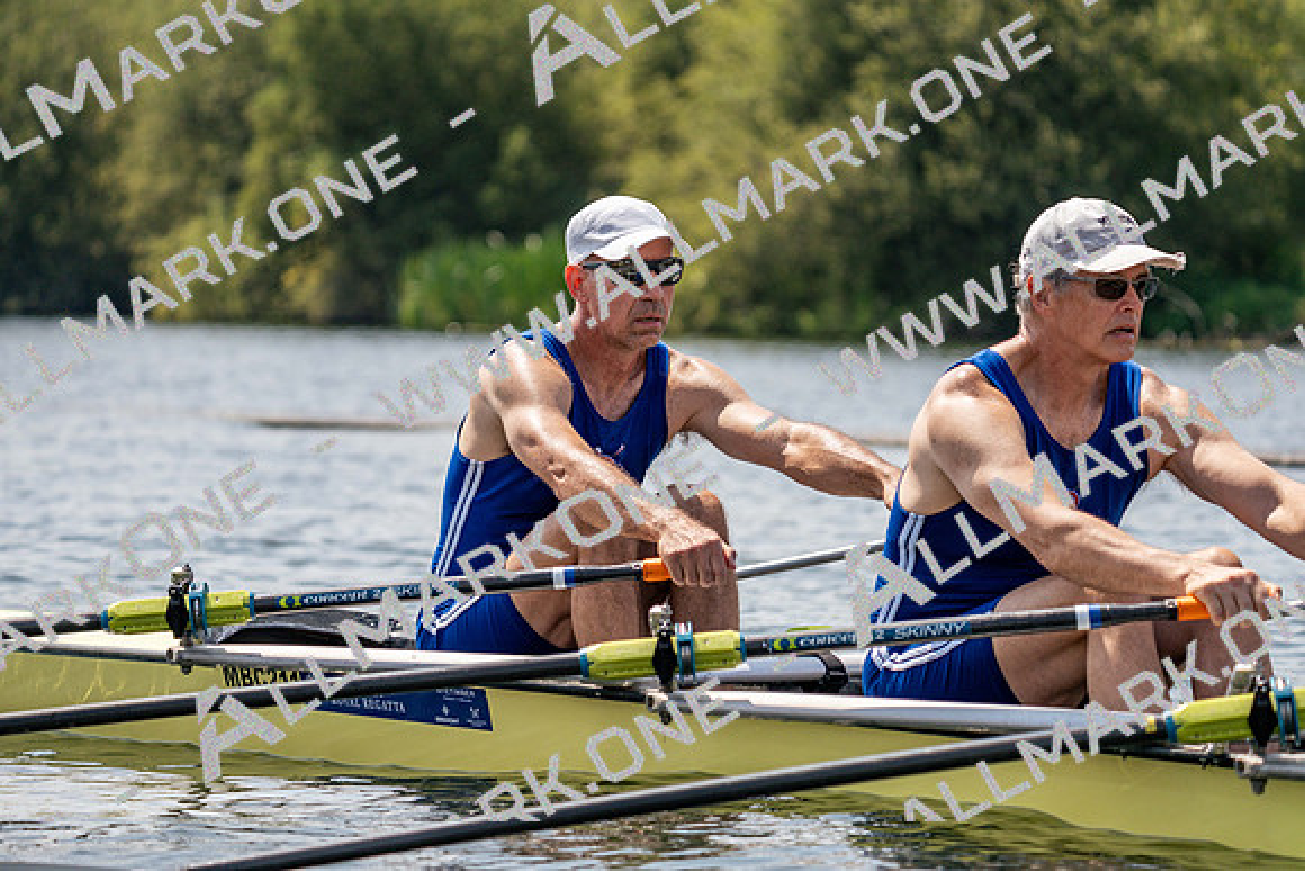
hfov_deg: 10.3
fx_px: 7251
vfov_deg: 6.9
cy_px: 436
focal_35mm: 200
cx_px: 652
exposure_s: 1/1600
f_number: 5.6
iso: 200
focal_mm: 200
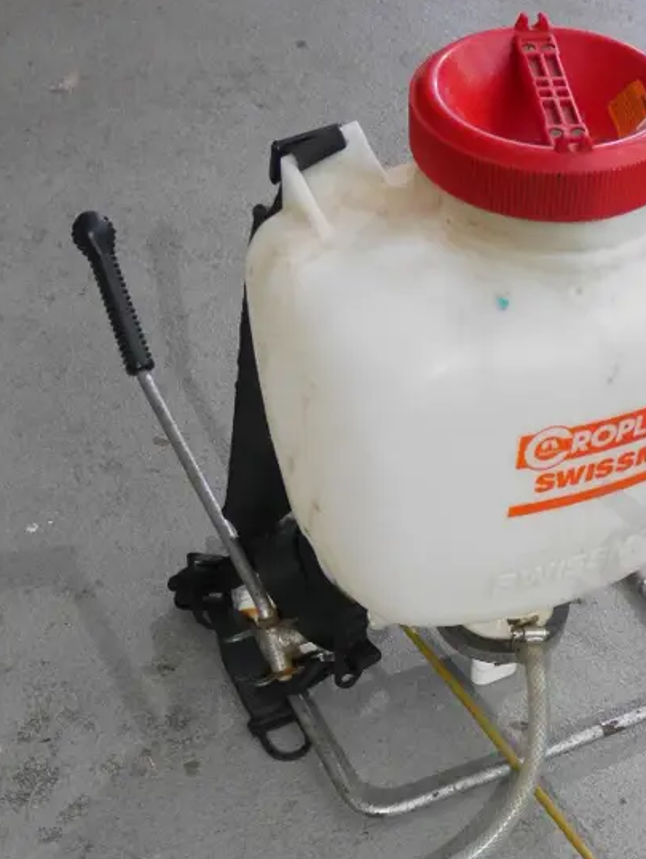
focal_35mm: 57
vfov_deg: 32.4
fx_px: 1417
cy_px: 744
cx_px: 503
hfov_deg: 25.3
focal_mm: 15
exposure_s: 1/60
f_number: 4
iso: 3200
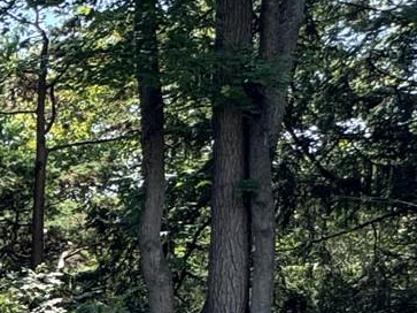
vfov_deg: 17.6
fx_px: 951
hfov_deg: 14.6
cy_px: 390
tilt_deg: -5.4
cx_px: -603
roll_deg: +0.0
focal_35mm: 79
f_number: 2.2
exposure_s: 1/334
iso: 40
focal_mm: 2.22
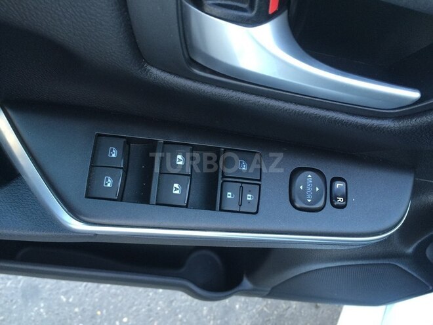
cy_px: 162
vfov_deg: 48.2
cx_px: 216
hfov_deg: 61.7
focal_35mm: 29
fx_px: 363
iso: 100
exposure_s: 1/33
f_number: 2.2
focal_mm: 4.15
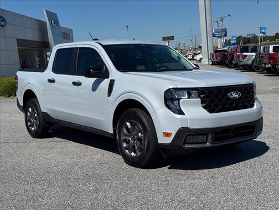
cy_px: 105
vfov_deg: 30.3
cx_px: 140
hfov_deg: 39.7
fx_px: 387
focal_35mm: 48
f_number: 1.78
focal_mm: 6.76
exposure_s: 1/9009
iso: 80
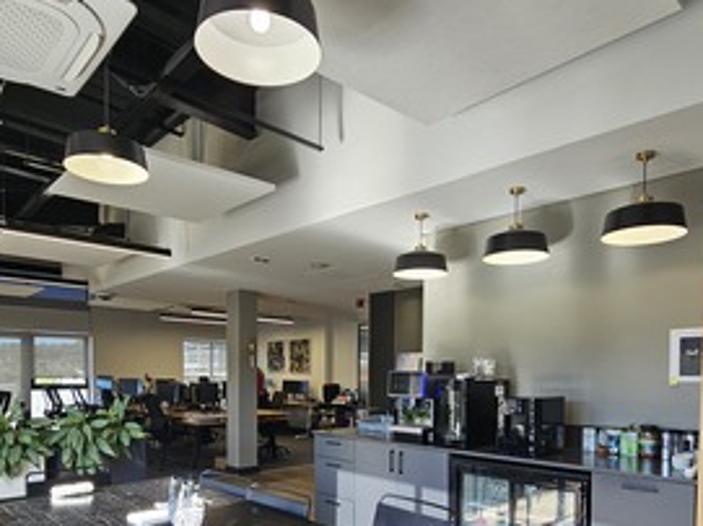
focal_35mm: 24
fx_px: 487
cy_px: 390
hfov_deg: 71.6
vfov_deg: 54.3
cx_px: 342
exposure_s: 1/116
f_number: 2.2
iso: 50
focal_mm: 2.2
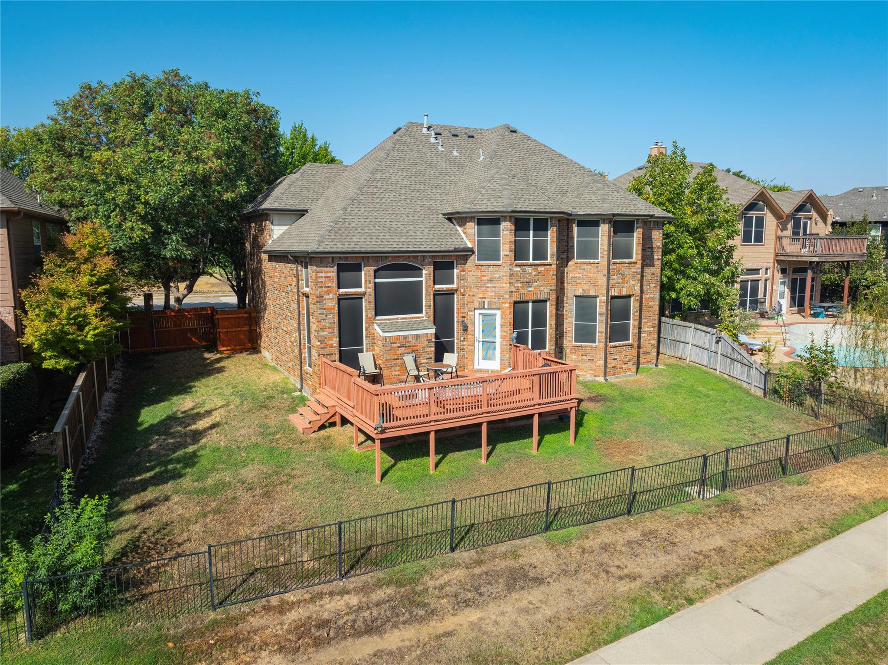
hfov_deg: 71.6
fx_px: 615
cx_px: 444
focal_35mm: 24
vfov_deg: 56.8
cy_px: 332
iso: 100
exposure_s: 1/240
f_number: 7.1
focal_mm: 12.29
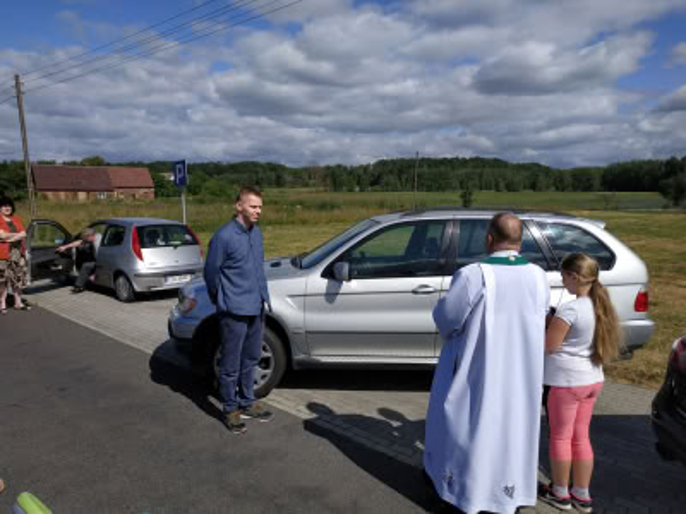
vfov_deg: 56.8
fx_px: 476
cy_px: 257
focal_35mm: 24
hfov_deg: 71.6
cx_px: 343
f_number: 1.9
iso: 125
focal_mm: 3.94
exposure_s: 1/4295
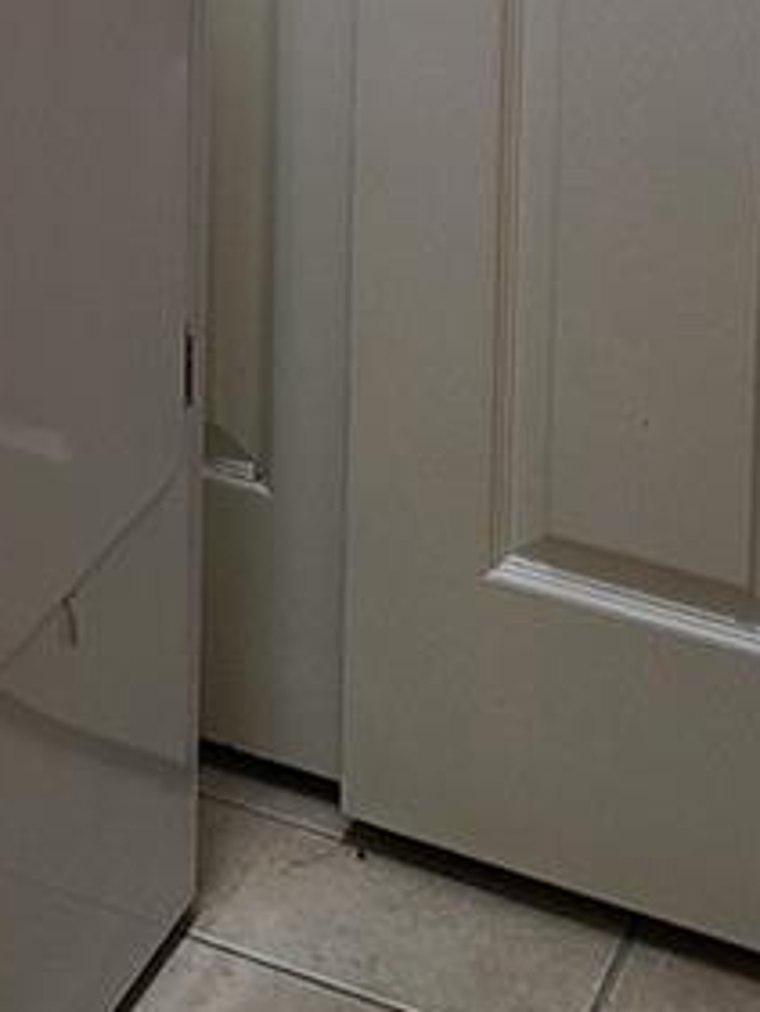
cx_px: -324
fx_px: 3247
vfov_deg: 15.6
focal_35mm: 111
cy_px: -727
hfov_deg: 12.8
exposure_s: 1/60
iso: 160
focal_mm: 5.4
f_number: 1.8
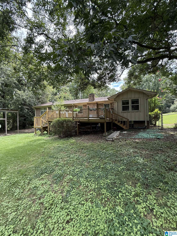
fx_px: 95
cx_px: 88
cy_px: 118
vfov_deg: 102.1
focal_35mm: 14
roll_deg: -0.4
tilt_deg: +1.4
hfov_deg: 85.7
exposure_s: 1/281
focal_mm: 2.22
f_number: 2.2
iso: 64
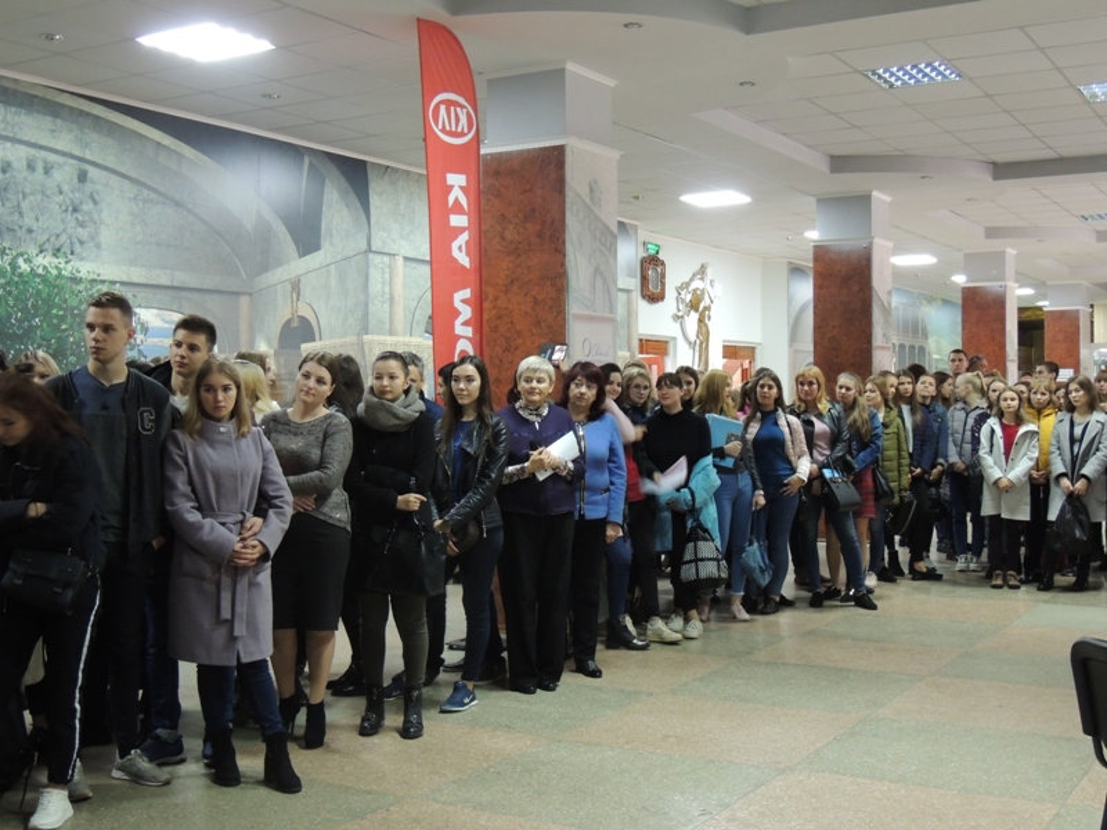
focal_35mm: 43
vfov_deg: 33.6
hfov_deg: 43.9
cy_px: 415
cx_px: 554
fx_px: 1375
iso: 500
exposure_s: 1/13
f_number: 3.4
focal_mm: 7.6
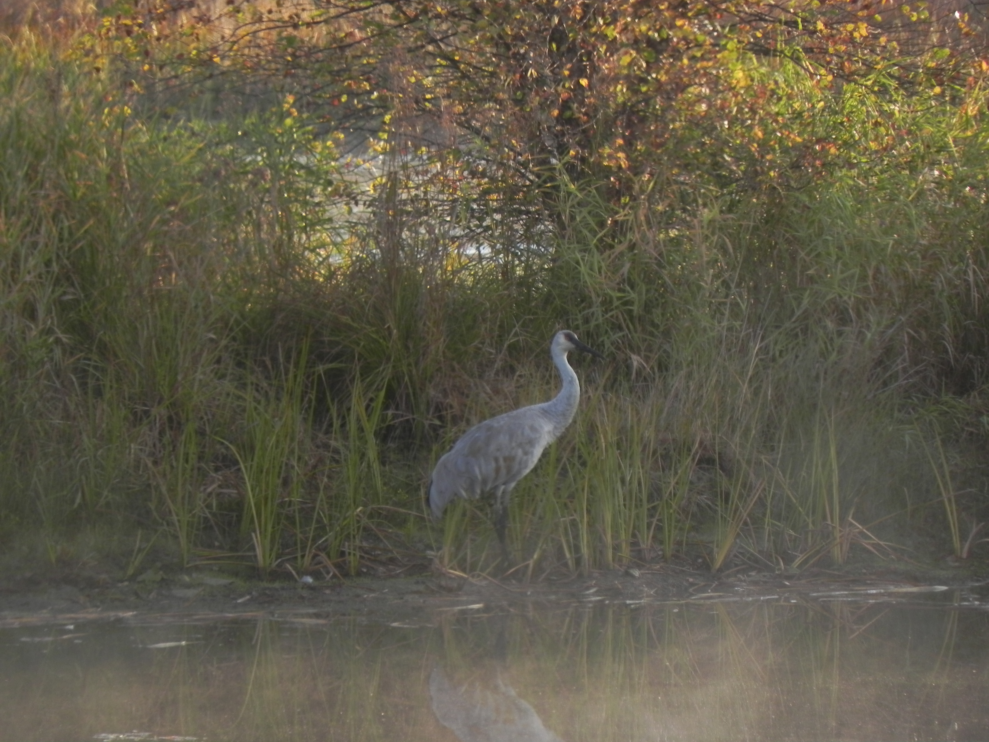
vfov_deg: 2.5
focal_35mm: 605
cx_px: 494
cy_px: 371
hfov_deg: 3.3
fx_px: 17285
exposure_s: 1/130
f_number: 5
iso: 160
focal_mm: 107.6
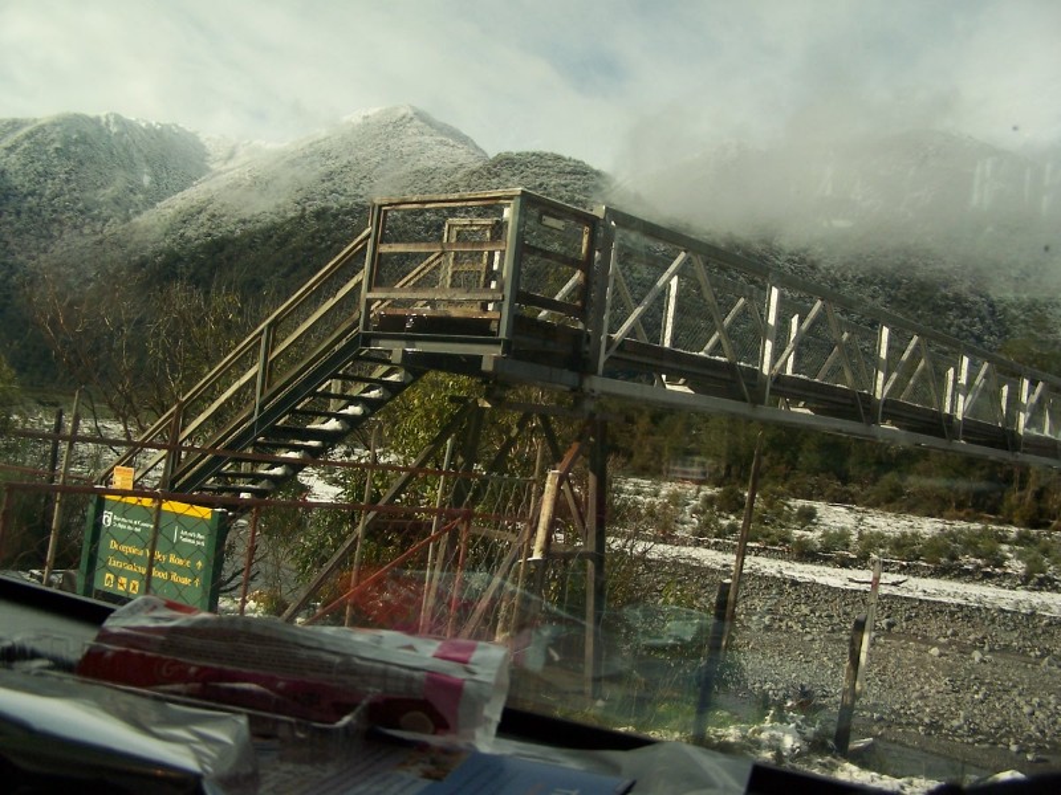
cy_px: 398
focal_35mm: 38
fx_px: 1165
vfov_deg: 37.7
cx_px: 530
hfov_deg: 49.0
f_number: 2.8
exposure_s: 1/500
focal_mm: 6.3
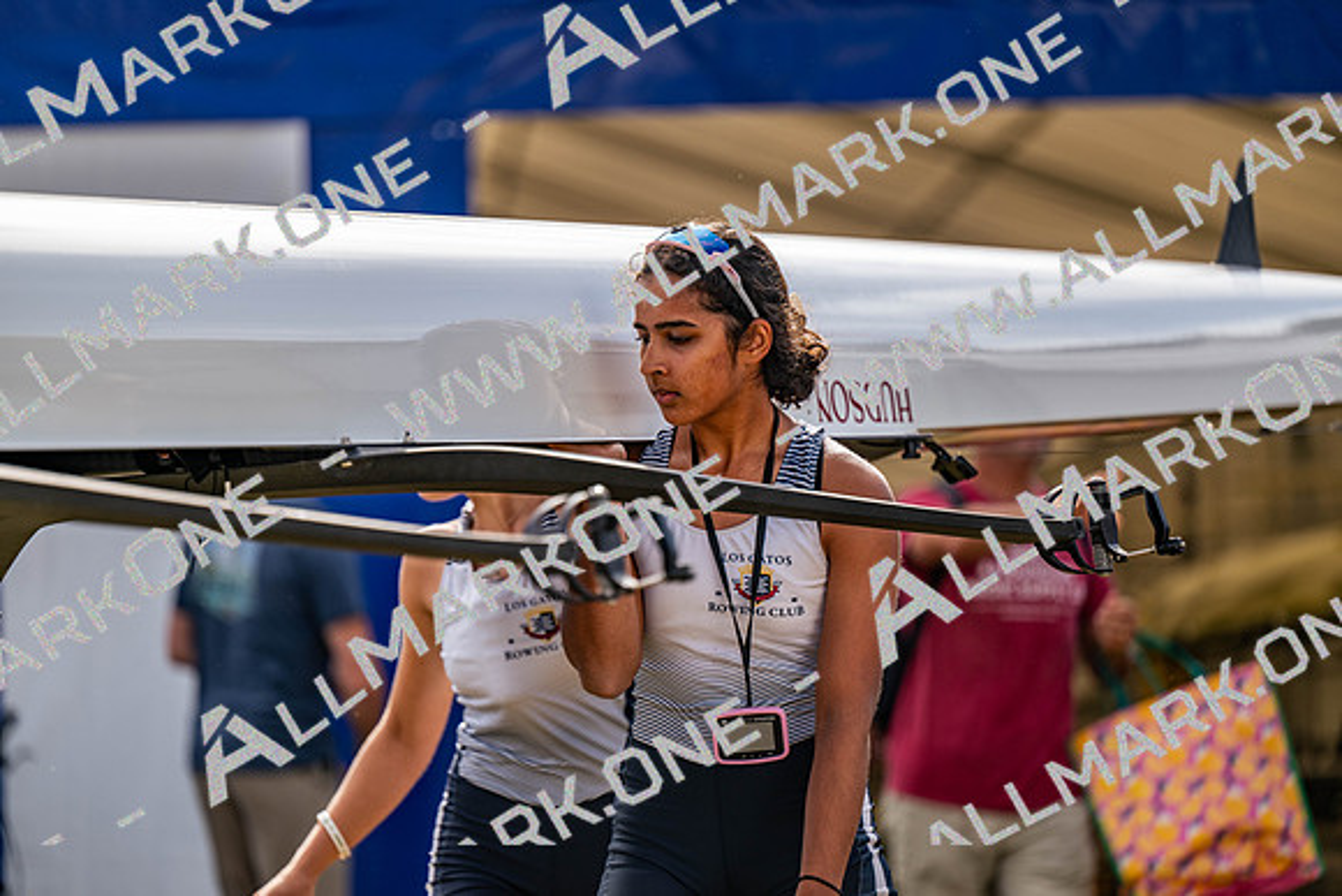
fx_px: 6898
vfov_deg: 7.4
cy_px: 448
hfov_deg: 11.1
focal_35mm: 185
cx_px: 671
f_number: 2.8
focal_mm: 185
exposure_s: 1/2000
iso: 125
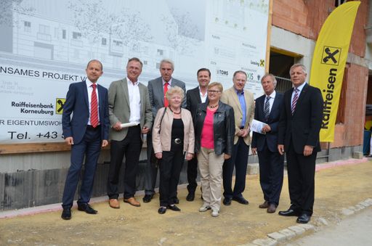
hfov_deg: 49.6
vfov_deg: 34.1
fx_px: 402
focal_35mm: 39
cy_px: 123
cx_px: 186
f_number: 5.6
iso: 200
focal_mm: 26
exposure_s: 1/125
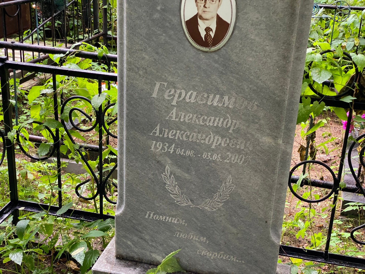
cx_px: 182
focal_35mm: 52
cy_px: 137
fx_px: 548
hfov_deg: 36.8
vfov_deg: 28.0
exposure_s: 1/60
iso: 200
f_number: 2
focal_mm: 6
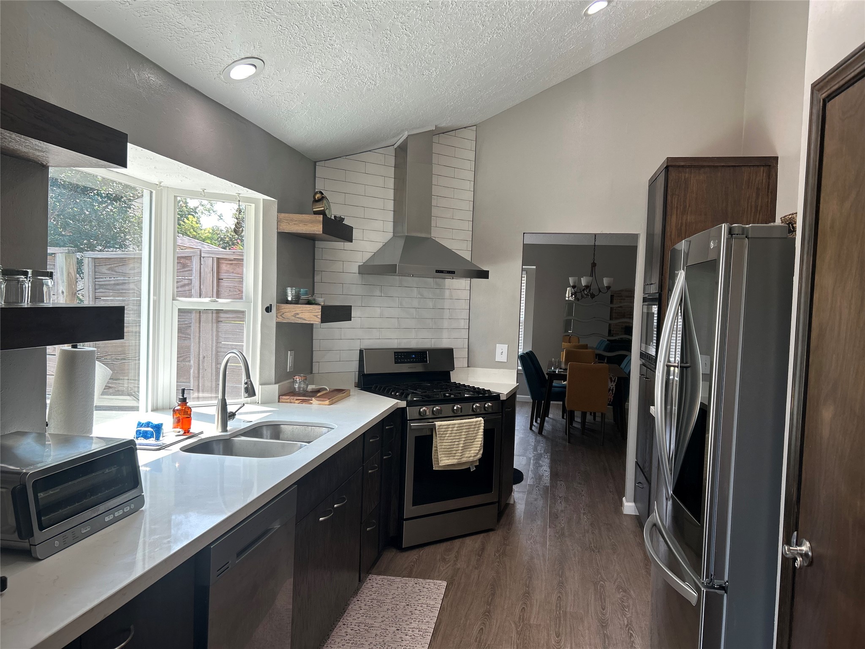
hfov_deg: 67.3
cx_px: 432
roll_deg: -2.5
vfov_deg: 53.1
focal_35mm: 26
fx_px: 650
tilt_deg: -2.4
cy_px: 324
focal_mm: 5.7
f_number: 1.5
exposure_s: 1/128
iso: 32
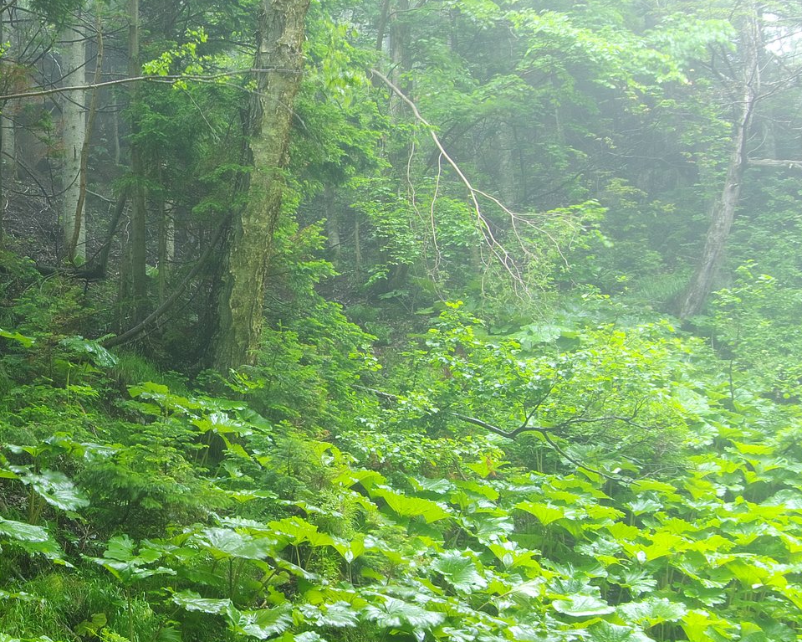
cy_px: 395
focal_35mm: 72
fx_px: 1709
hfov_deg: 25.2
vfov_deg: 21.2
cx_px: 12
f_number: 11
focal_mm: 24
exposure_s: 1.3
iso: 160
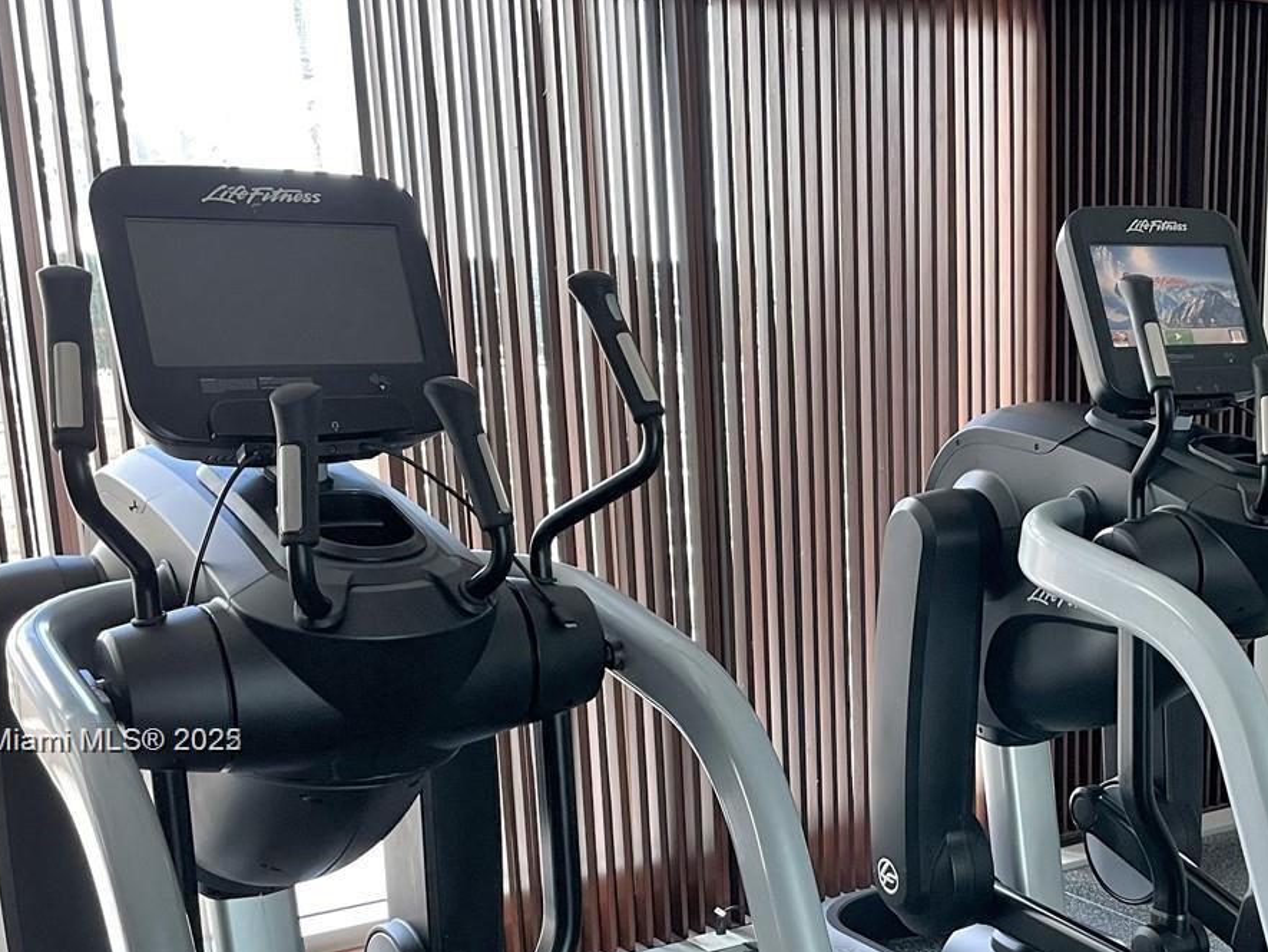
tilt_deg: -12.4
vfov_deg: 30.2
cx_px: 930
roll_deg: +1.2
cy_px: 743
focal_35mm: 47
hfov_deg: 39.5
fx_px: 1722
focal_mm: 4.2
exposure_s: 1/72
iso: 125
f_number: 1.6
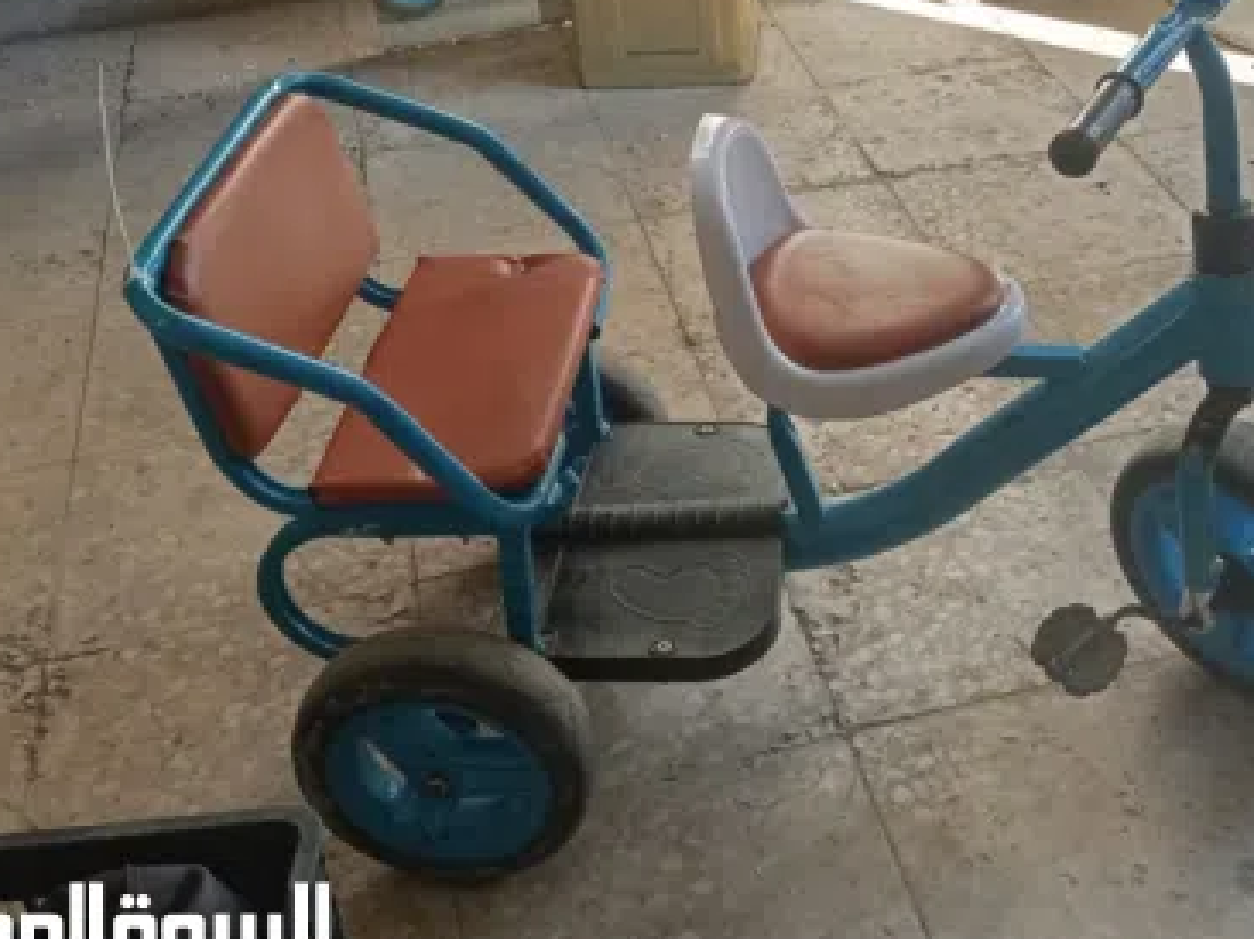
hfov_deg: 38.4
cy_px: 387
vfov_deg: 29.6
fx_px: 1774
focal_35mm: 49
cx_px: 846
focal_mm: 4.22
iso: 212
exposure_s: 1/100
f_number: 1.8
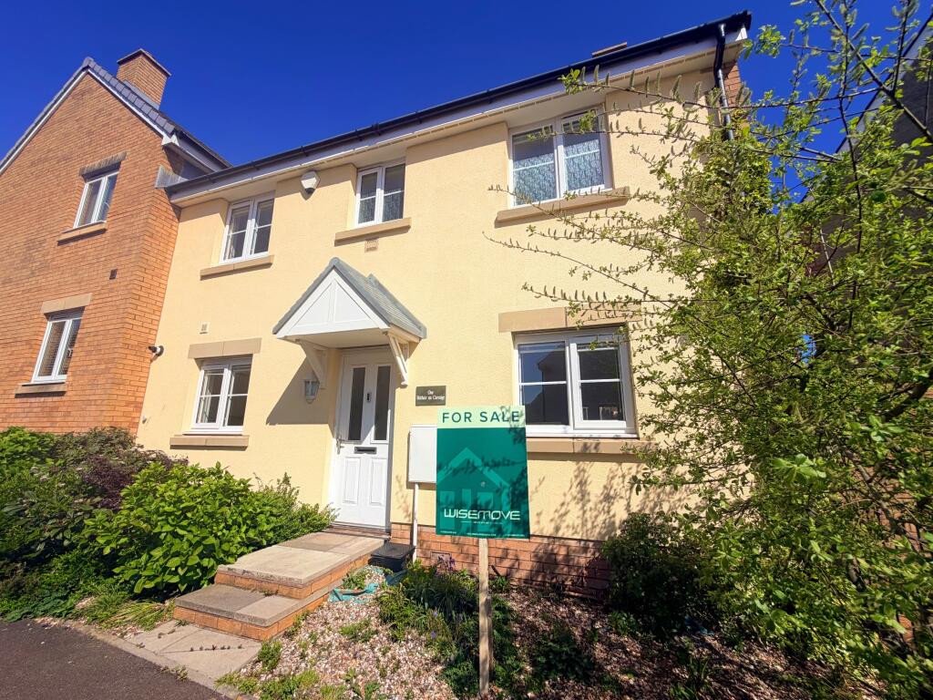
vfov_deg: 85.7
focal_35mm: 14
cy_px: 350
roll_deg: -0.4
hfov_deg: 102.1
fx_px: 377
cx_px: 466
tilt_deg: +13.0
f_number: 2.2
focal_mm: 2.22
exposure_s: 1/1464
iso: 20
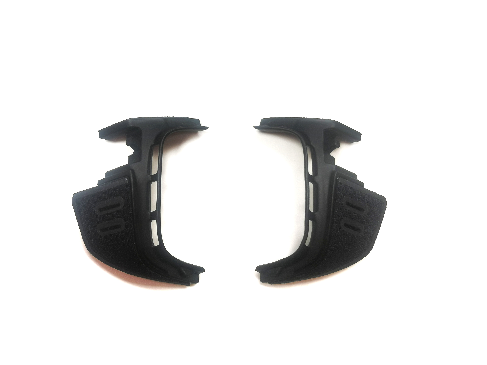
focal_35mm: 26
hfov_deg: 67.3
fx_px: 366
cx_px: 244
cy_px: 182
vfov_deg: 53.1
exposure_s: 1/50
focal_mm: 2.26
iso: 100
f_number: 2.2
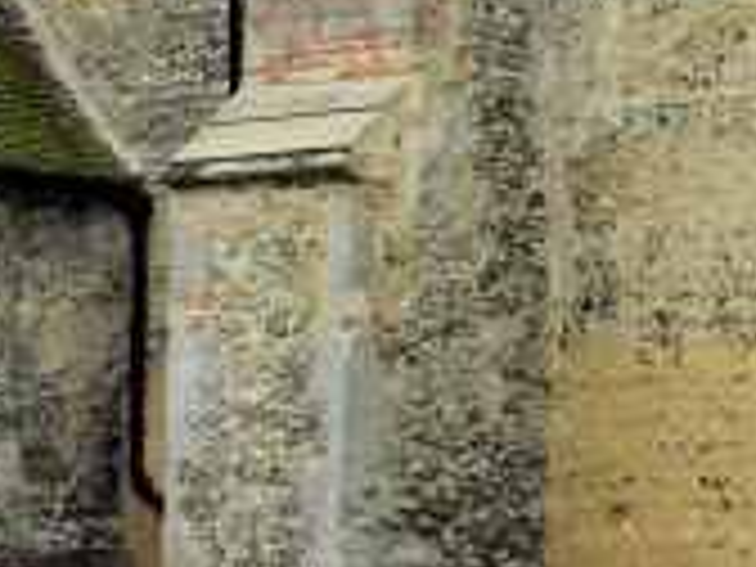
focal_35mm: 162
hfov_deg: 12.2
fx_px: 3538
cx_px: 428
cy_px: 65
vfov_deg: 9.1
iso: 50
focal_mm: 15
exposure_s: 1/97
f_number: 5
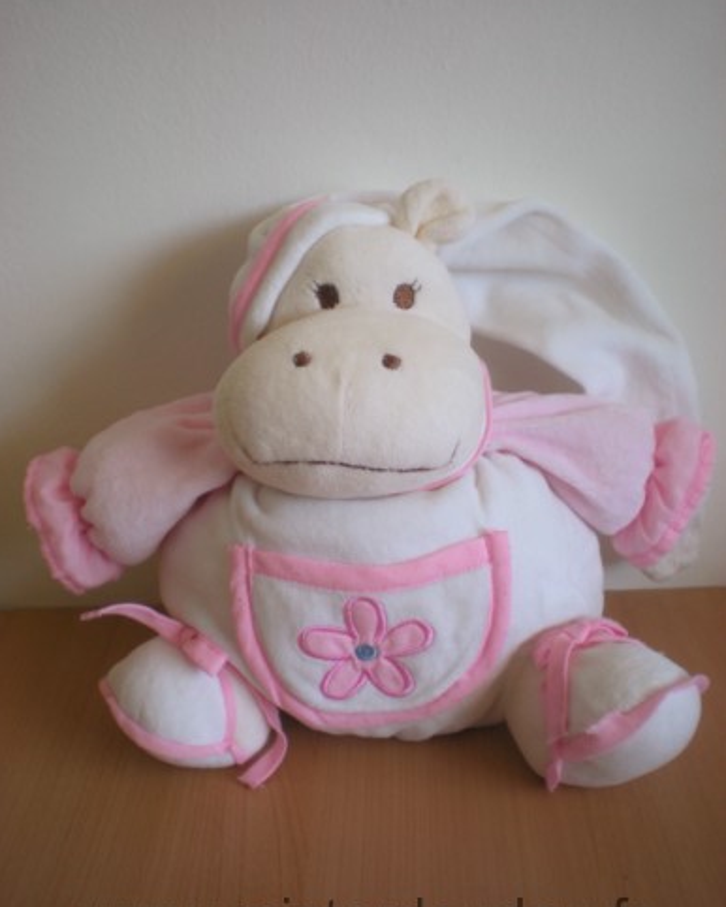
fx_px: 1074
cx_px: 363
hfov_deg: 37.4
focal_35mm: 40
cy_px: 469
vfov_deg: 45.8
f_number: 3.1
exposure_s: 1/57.6
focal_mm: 6.3
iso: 94
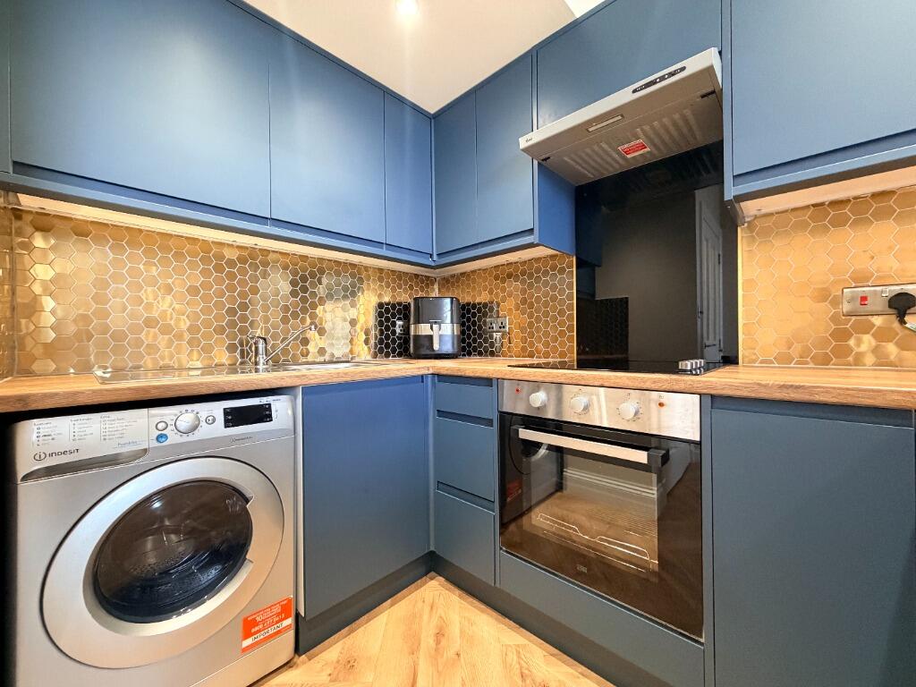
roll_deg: +1.6
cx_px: 458
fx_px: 370
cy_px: 344
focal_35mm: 14
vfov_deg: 85.7
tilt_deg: +0.2
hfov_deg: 102.1
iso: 400
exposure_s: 1/50
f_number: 2.2
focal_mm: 2.22
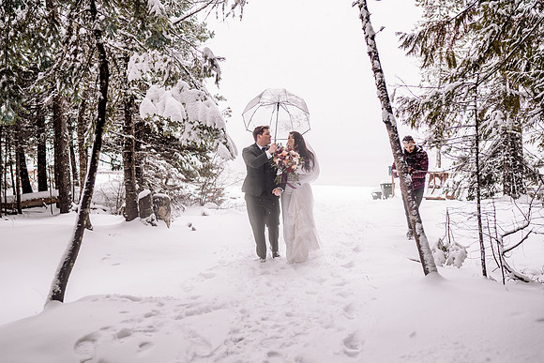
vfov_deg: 35.7
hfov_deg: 51.5
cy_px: 182
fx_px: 564
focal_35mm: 37
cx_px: 272
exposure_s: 1/200
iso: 320
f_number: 2.5
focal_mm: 35
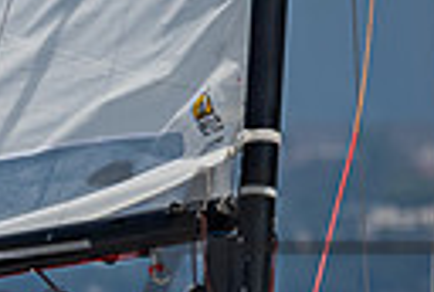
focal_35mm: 1848
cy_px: 401
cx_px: -645
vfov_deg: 0.7
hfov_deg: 1.1
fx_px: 22331
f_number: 6.3
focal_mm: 280
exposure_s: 1/2500
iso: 400
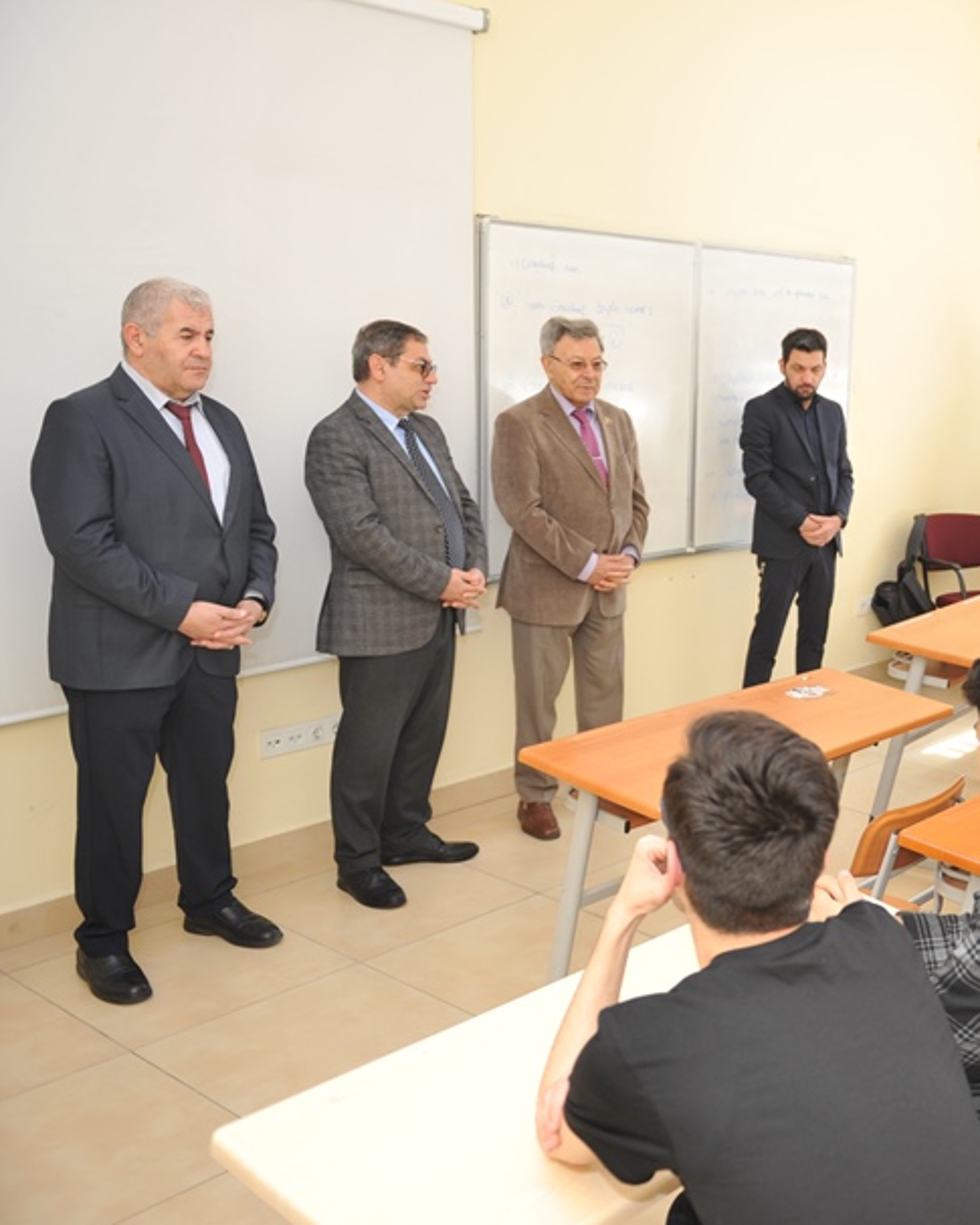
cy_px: 599
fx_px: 1377
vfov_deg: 47.9
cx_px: 1020
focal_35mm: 38
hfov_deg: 34.9
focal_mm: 24
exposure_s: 1/100
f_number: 2.8
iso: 320
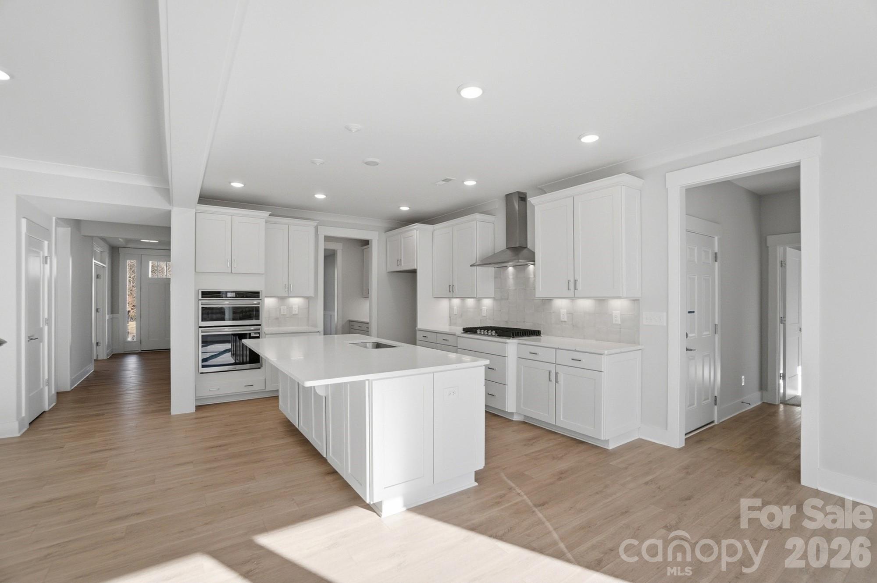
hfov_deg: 100.4
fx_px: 365
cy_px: 292
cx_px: 438
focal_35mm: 15
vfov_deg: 77.2
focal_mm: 10
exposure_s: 1/2000
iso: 100
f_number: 4
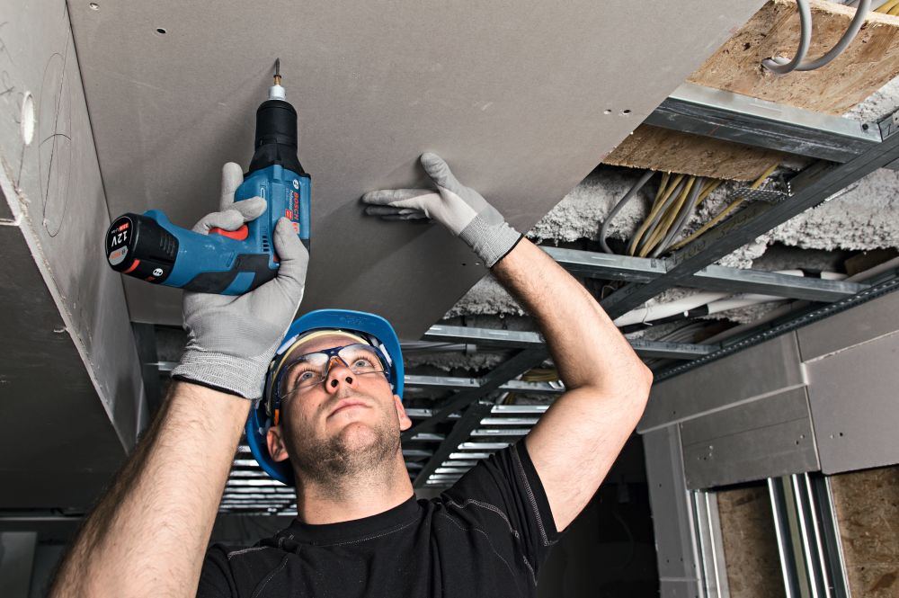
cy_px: 299
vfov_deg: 43.5
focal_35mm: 30
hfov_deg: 62.0
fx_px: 749
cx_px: 450
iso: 100
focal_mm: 20
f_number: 5
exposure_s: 1/100
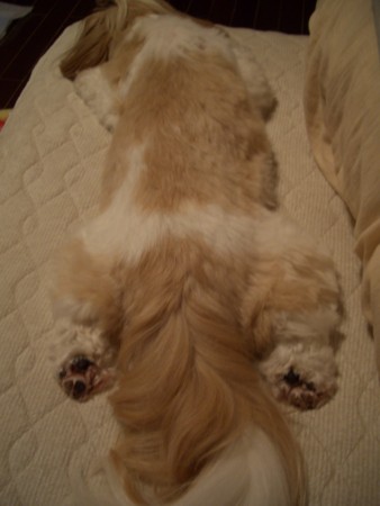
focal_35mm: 35
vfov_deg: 52.6
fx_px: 512
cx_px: 190
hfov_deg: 40.7
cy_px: 253
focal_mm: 5.8
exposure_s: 1/13
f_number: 2.6
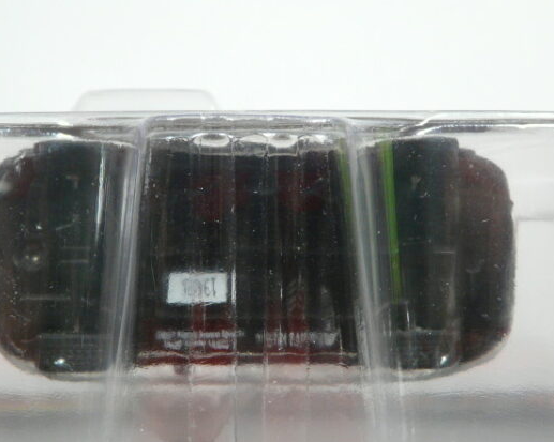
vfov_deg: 18.1
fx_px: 1393
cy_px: 205
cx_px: 249
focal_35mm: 85
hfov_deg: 22.5
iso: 125
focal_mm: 7.7
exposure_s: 1/40
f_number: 3.2
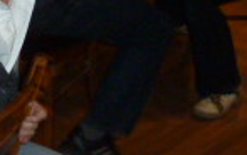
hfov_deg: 18.1
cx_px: 96
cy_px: 8
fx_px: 774
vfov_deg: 11.3
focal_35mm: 115
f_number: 3.3
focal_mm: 4.1
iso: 400
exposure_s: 1/30
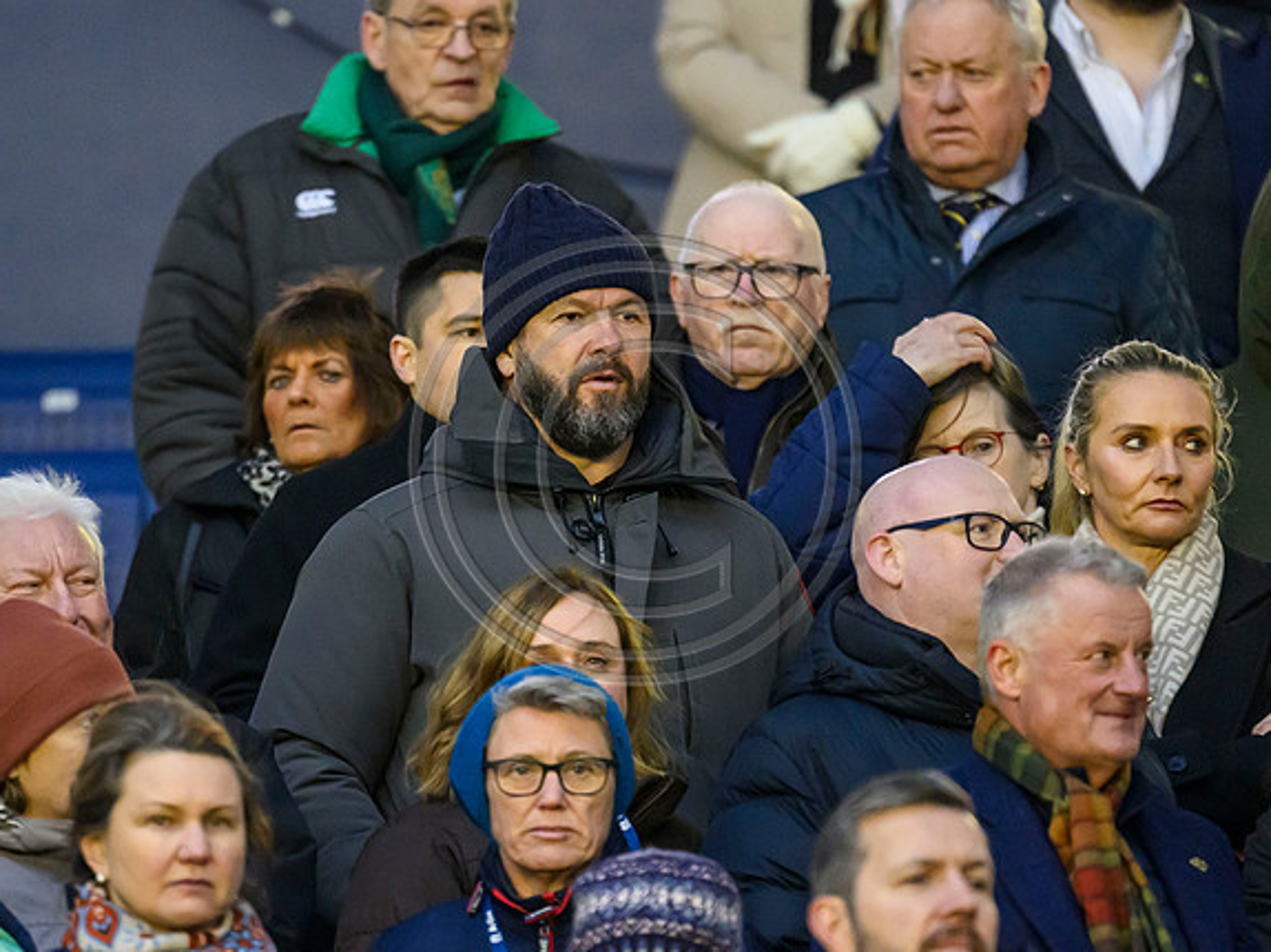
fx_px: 31197
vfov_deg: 1.7
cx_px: 596
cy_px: 629
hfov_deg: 2.3
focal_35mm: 850
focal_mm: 560
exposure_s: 1/250
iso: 8000
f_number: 4
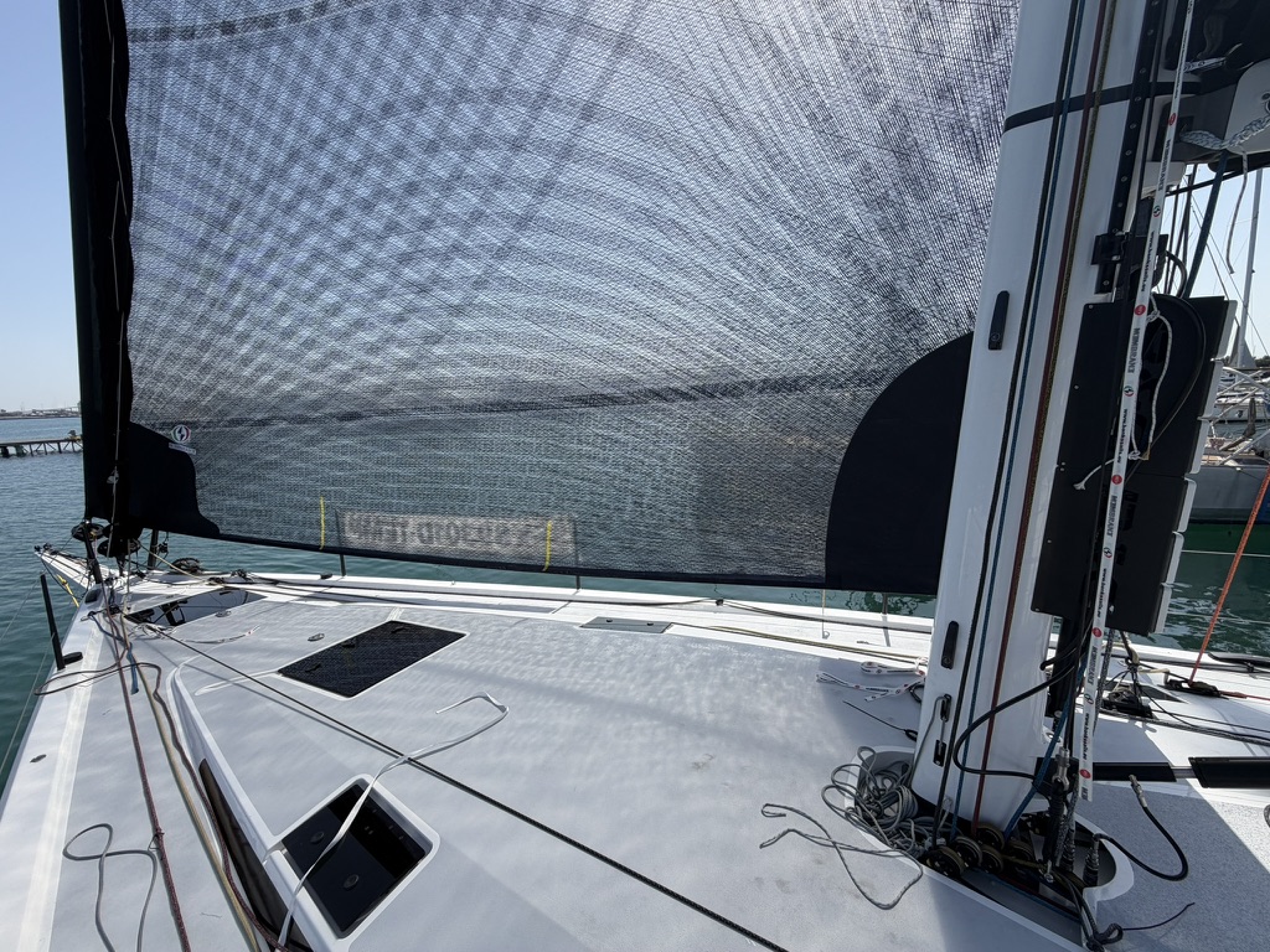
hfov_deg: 102.1
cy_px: 476
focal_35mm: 14
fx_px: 514
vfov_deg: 85.7
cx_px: 635
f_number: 2.2
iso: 20
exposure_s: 1/914
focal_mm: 2.22
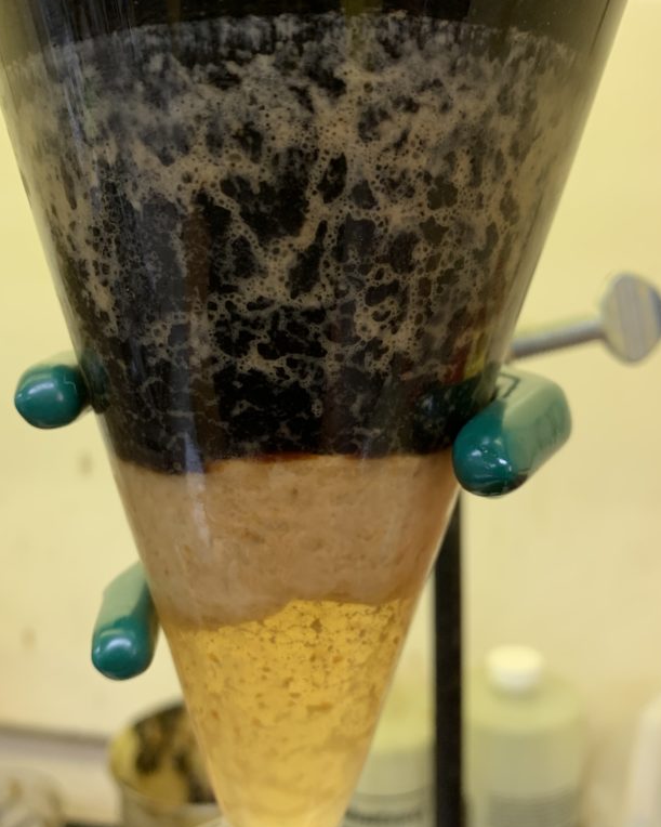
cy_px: 407
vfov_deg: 52.8
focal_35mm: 34
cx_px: 328
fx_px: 832
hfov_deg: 43.3
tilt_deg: -7.4
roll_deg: +1.8
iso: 100
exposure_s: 1/60
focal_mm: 4.25
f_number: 1.8
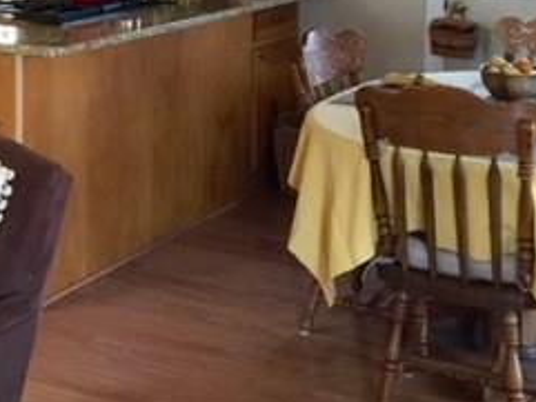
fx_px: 1193
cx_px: 225
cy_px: -13
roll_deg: -1.0
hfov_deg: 25.3
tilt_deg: -6.8
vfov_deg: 18.6
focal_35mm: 77
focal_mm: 4.15
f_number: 2.2
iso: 80
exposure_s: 1/15
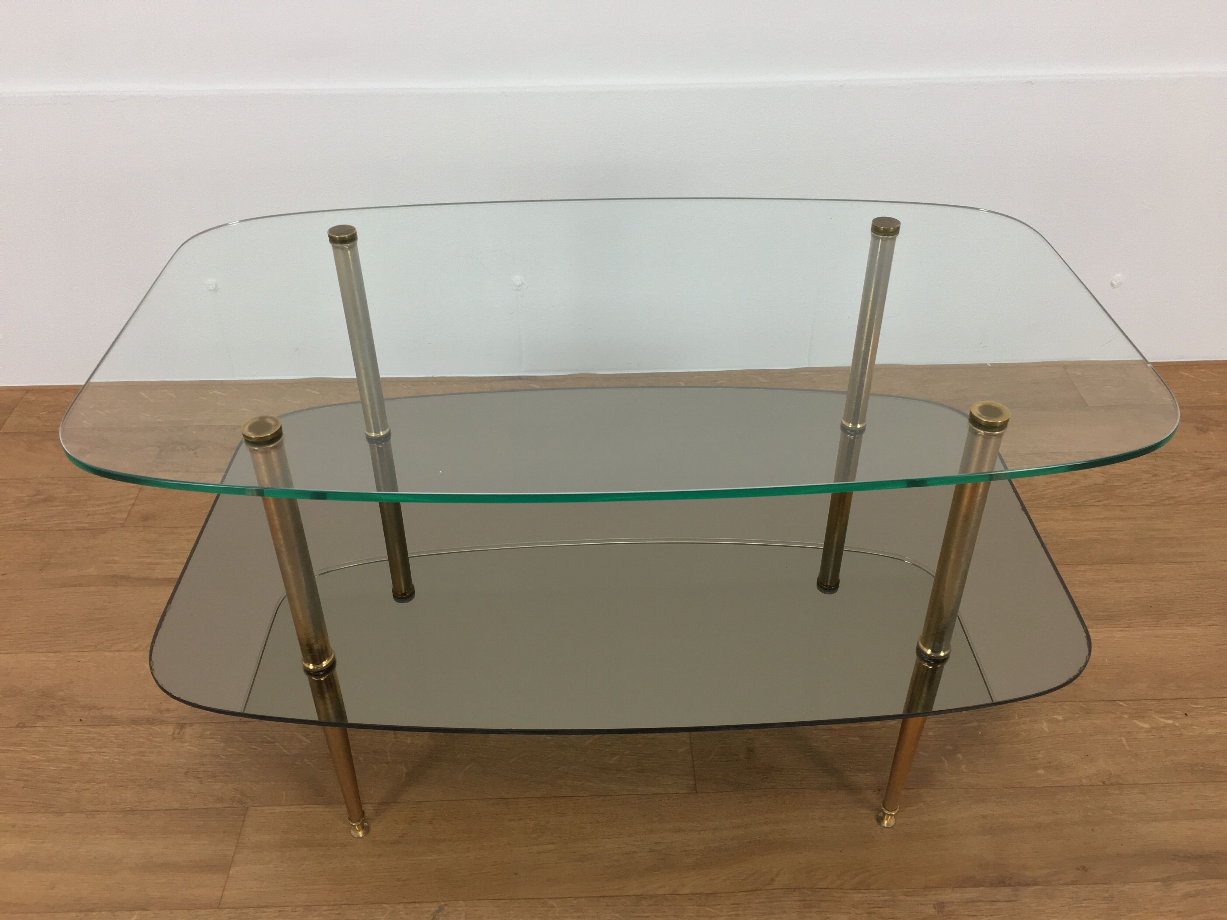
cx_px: 614
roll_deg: -0.3
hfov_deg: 61.7
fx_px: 1028
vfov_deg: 48.2
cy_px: 460
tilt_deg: -36.8
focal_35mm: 29
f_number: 2.2
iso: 50
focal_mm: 4.15
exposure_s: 1/33
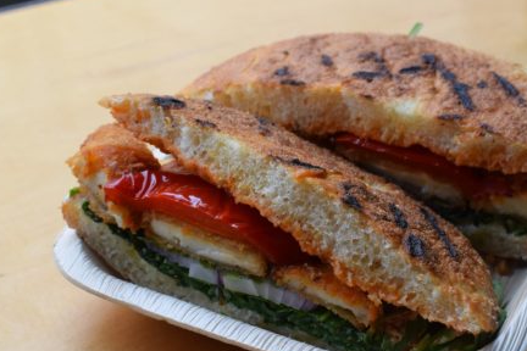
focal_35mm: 78
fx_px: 1138
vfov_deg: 17.5
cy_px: 192
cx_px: 337
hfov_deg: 26.0
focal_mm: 35
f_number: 8
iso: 320
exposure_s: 1/125
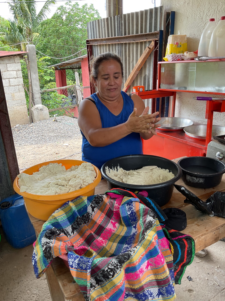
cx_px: 112
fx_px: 251
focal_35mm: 29
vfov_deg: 61.7
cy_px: 150
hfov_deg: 48.2
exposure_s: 1/120
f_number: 1.8
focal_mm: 3
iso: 25
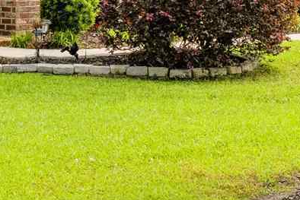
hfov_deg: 13.4
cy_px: -61
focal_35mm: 148
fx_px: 1234
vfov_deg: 9.1
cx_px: -75
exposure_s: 1/400
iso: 400
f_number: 13
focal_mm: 19
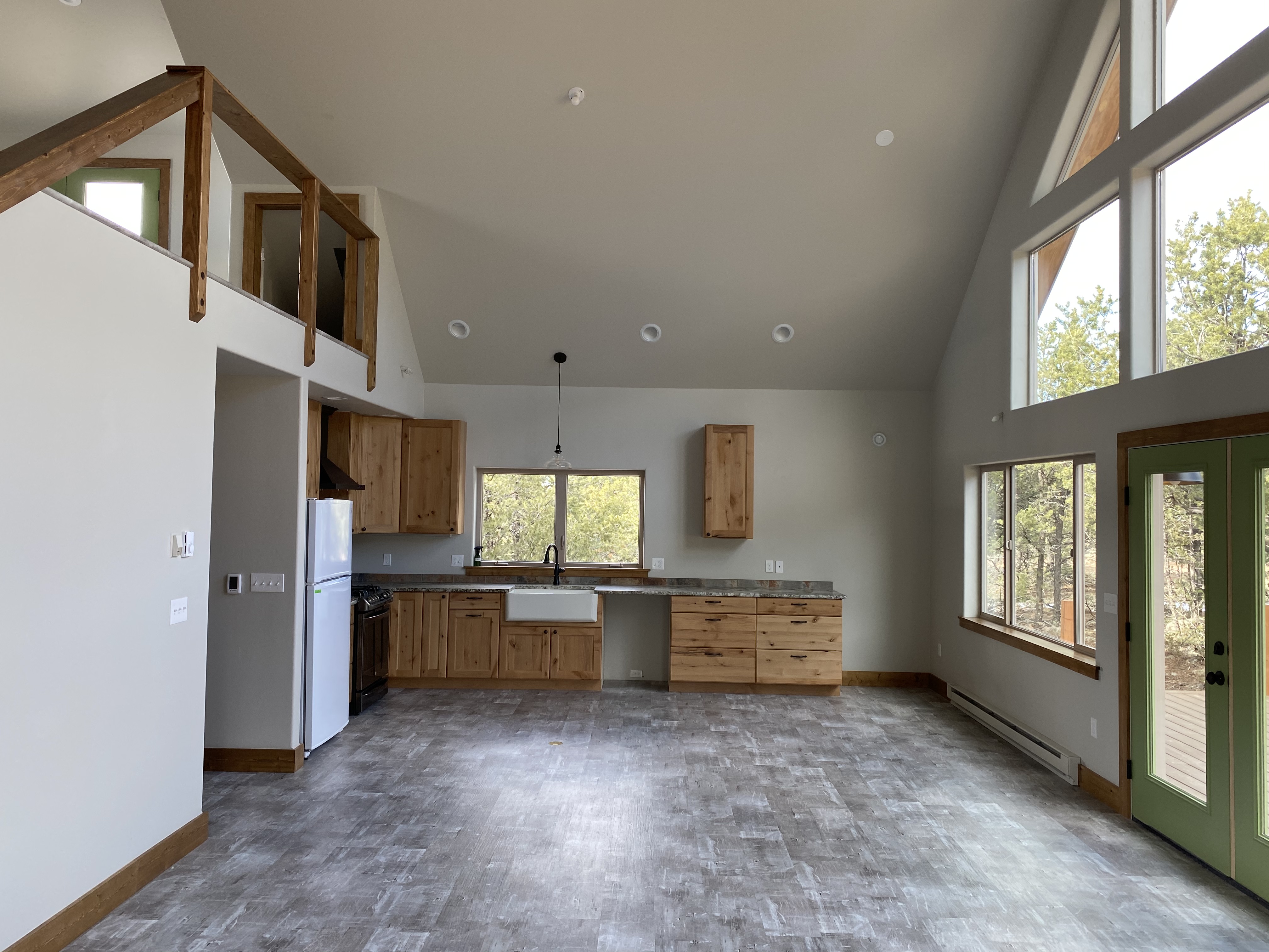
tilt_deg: +1.8
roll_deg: -1.6
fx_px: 953
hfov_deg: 67.3
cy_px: 476
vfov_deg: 53.1
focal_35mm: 26
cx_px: 634
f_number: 1.8
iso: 64
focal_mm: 4.25
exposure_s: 1/122
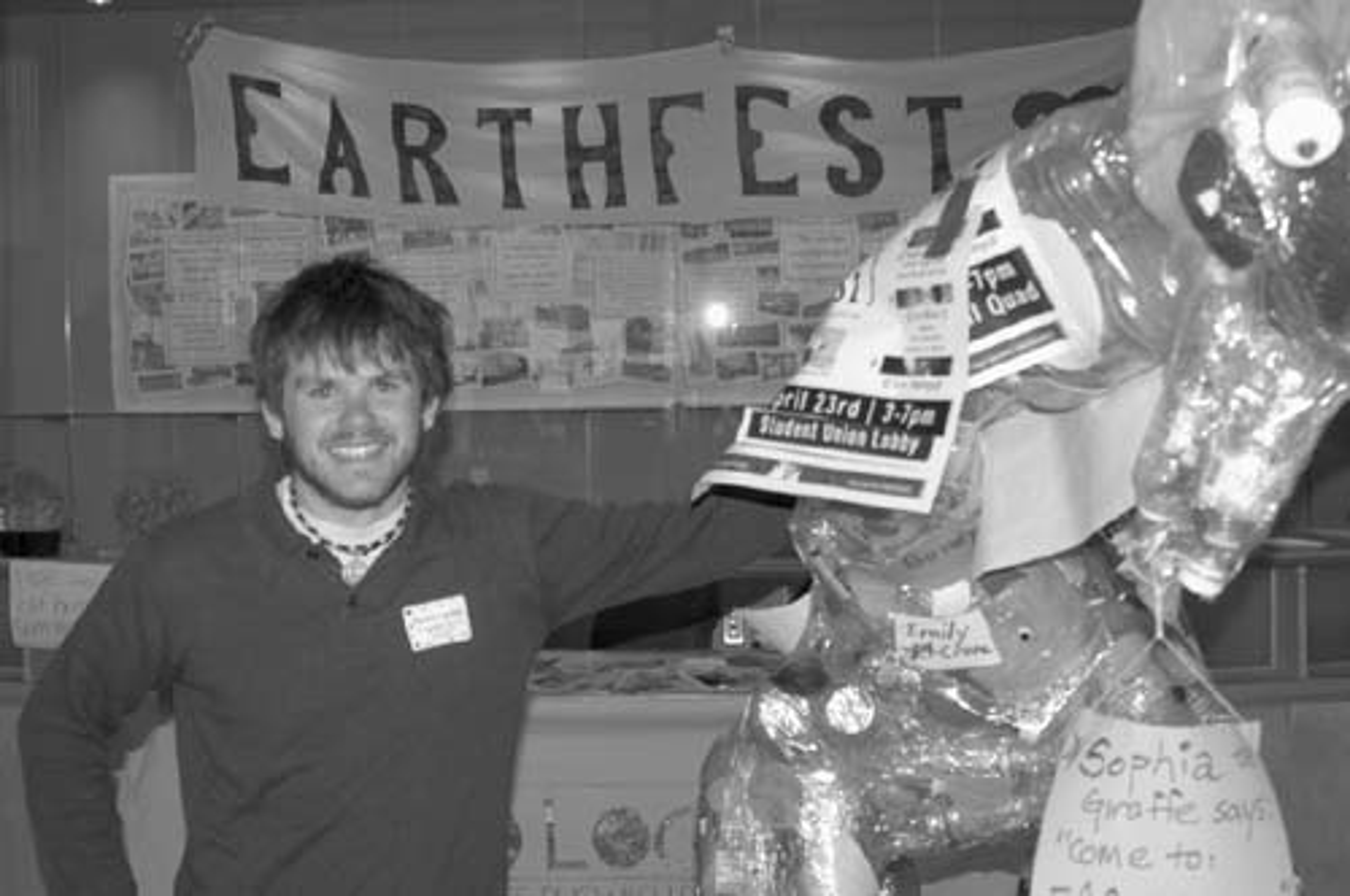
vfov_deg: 28.0
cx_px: 675
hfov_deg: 41.2
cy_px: 448
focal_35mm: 48
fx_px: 1798
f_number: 4.5
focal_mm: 32
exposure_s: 1/60
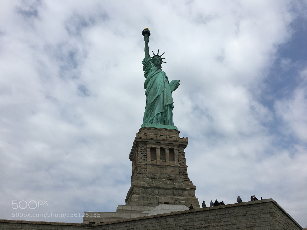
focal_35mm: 29
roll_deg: -0.6
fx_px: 257
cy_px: 115
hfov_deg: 61.7
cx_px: 154
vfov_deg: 48.2
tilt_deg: +32.3
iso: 25
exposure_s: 1/4049
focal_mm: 4.15
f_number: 2.2
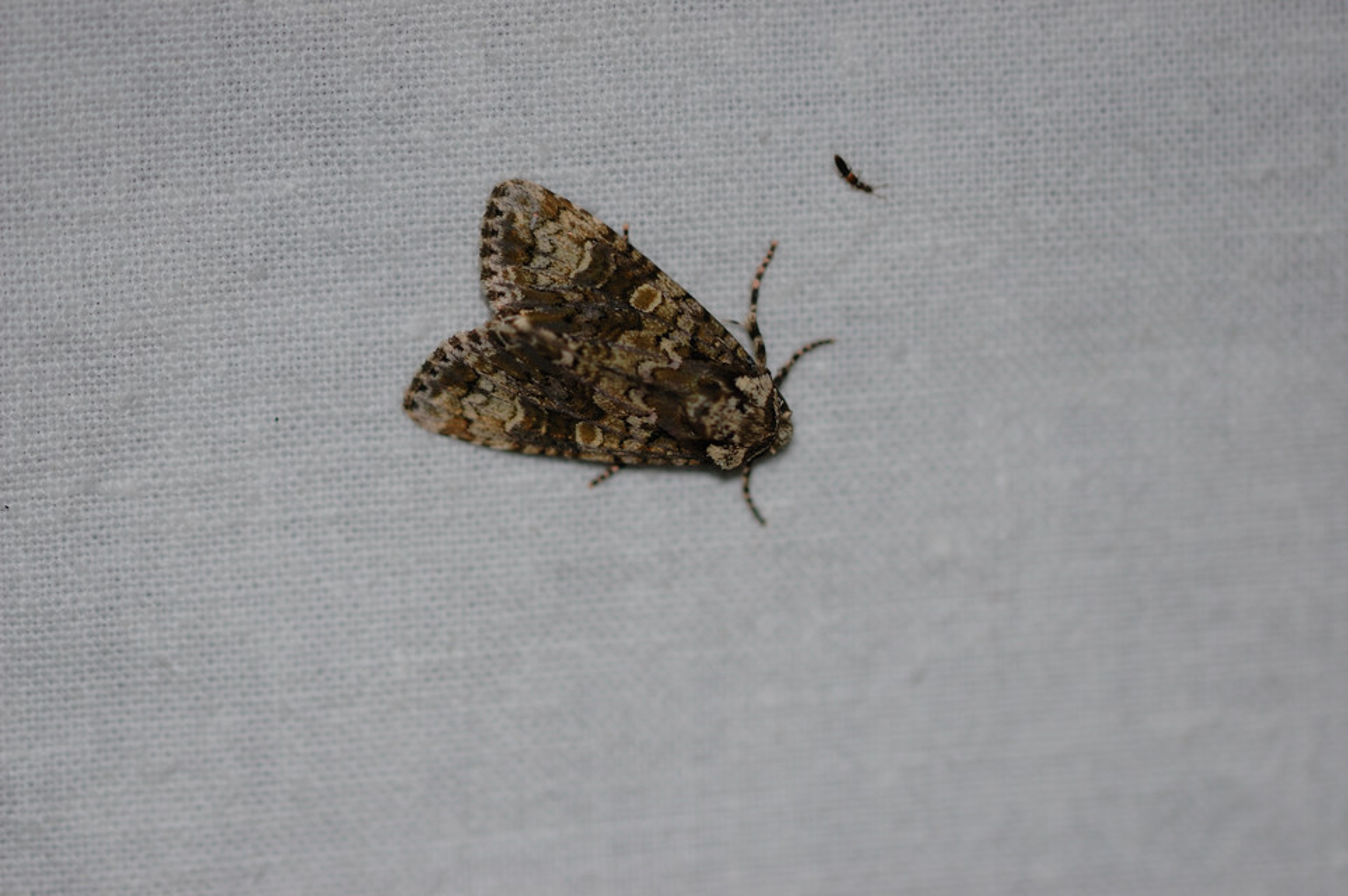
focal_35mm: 158
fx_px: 5893
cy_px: 448
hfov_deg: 13.0
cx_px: 674
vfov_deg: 8.7
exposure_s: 1/250
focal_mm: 105
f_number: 4
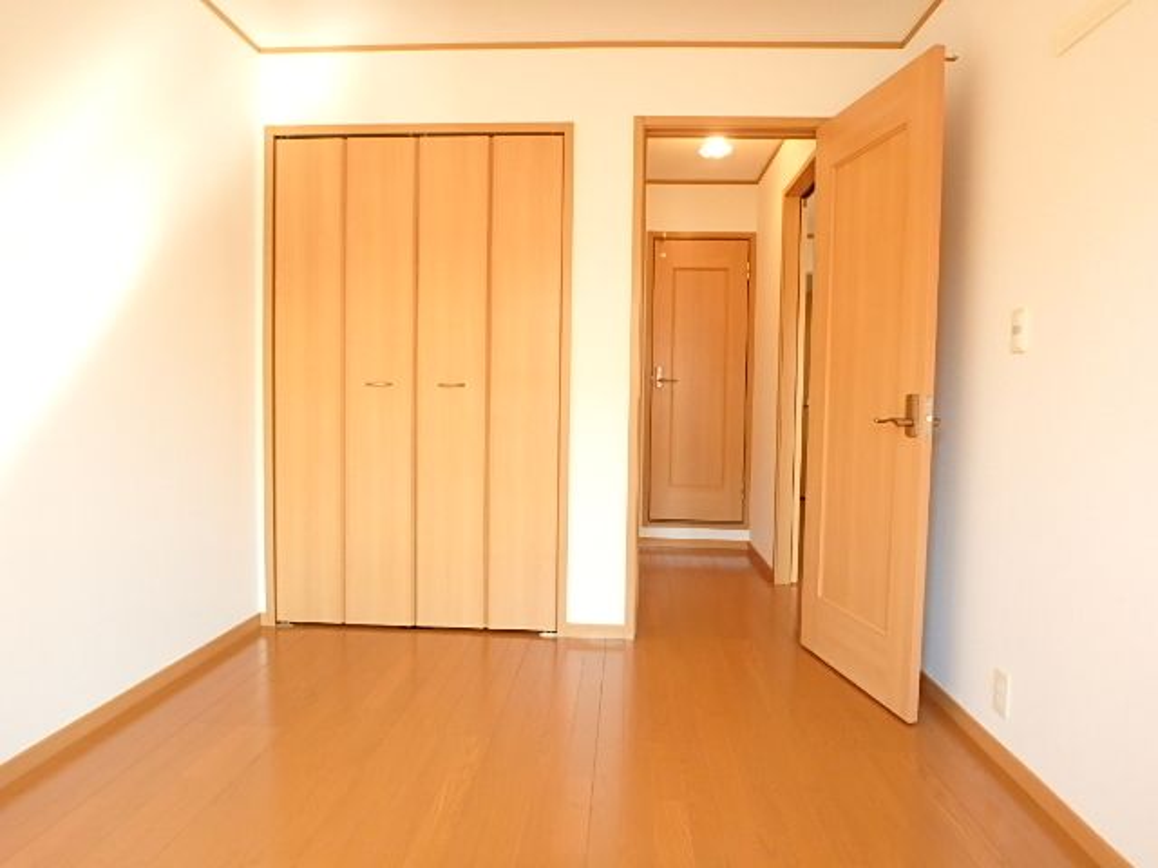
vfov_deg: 63.4
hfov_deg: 79.0
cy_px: 434
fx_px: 703
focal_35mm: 21
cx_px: 579
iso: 250
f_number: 3.5
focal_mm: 3.7
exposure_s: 1/30
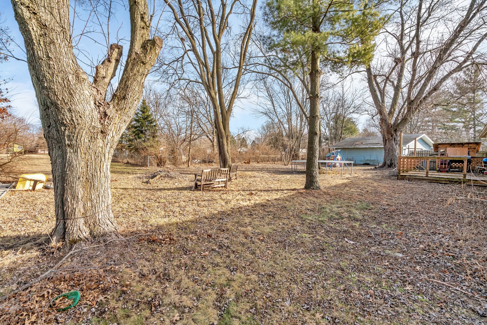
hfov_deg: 96.7
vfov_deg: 73.8
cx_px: 244
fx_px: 216
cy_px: 162
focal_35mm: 16
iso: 500
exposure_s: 1/200
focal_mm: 16
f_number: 9
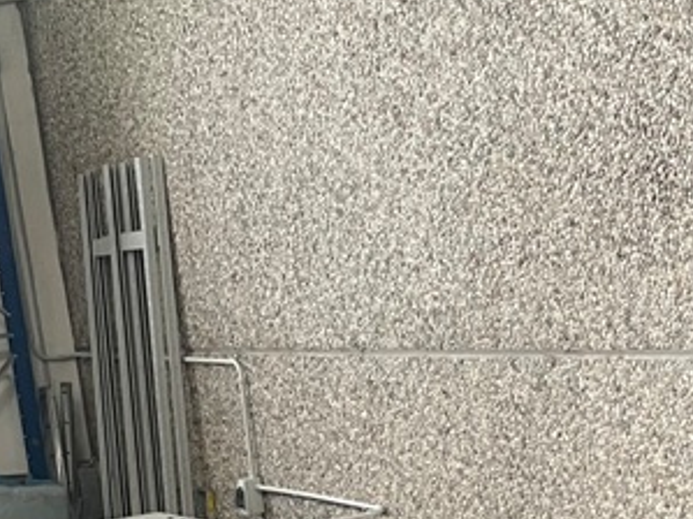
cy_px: 818
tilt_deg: -18.2
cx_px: 292
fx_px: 1781
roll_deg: +7.6
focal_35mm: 89
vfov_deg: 15.1
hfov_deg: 22.0
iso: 400
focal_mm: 4.2
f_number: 1.6
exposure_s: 1/50
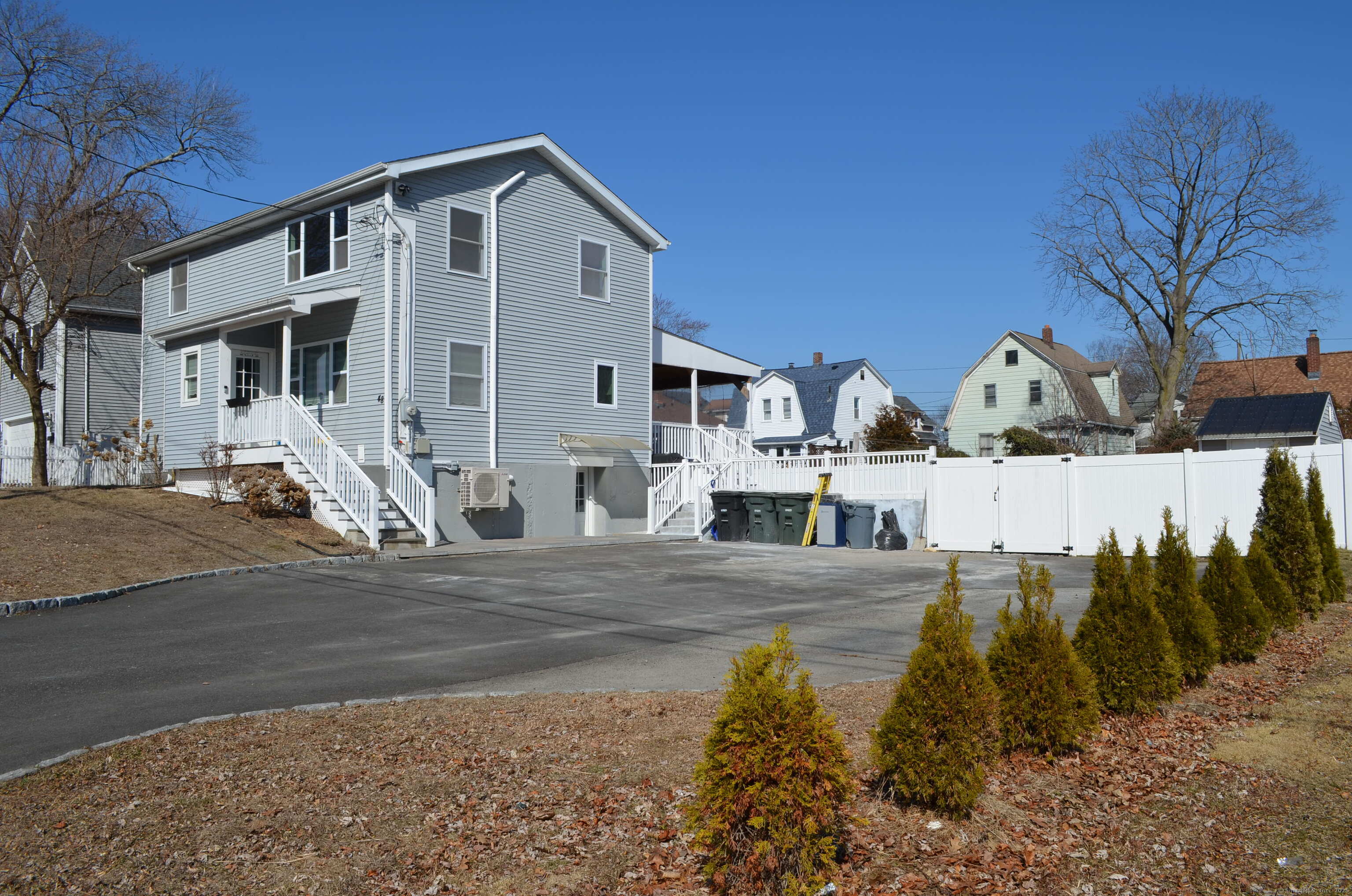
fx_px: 1012
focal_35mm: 27
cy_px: 448
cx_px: 676
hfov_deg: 67.5
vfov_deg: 47.7
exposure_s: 1/320
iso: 100
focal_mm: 18
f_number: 9
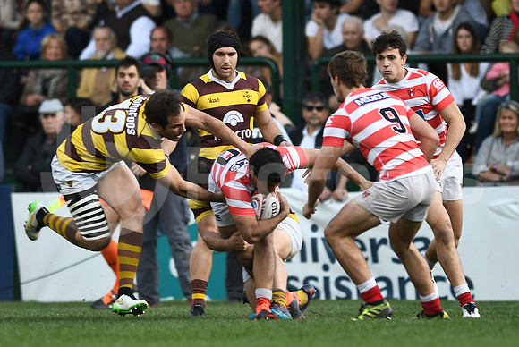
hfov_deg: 4.6
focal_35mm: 450
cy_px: 174
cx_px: 260
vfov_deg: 3.1
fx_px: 6494
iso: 200
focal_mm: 300
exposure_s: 1/800
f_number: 2.8
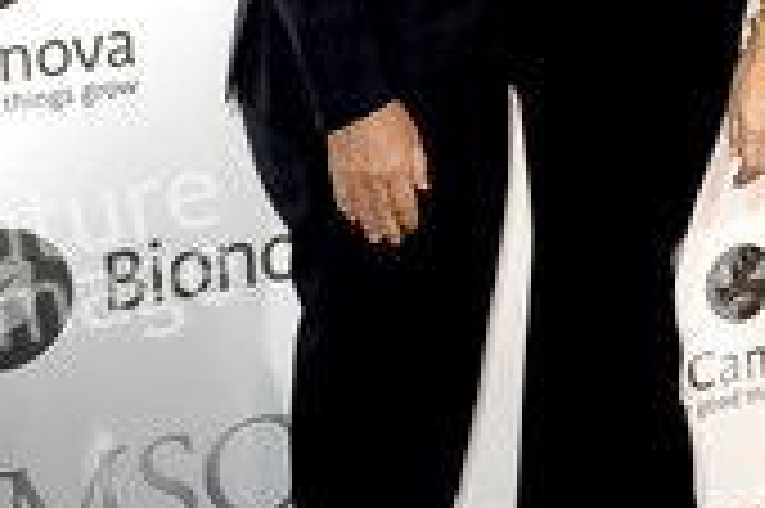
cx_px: 495
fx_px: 2250
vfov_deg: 12.8
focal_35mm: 106
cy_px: 54
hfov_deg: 19.2
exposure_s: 1/160
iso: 800
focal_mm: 30
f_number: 6.3
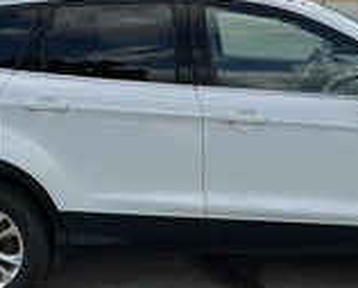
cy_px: 113
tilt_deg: -8.9
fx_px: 732
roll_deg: +0.1
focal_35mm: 69
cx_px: 229
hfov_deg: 27.4
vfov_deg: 22.2
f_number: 1.8
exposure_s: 1/1730
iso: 25
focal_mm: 3
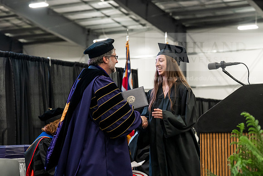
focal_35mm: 86
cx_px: 132
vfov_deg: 15.9
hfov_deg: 23.6
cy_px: 88
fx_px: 628
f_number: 4.5
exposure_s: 1/200
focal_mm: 86
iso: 4000
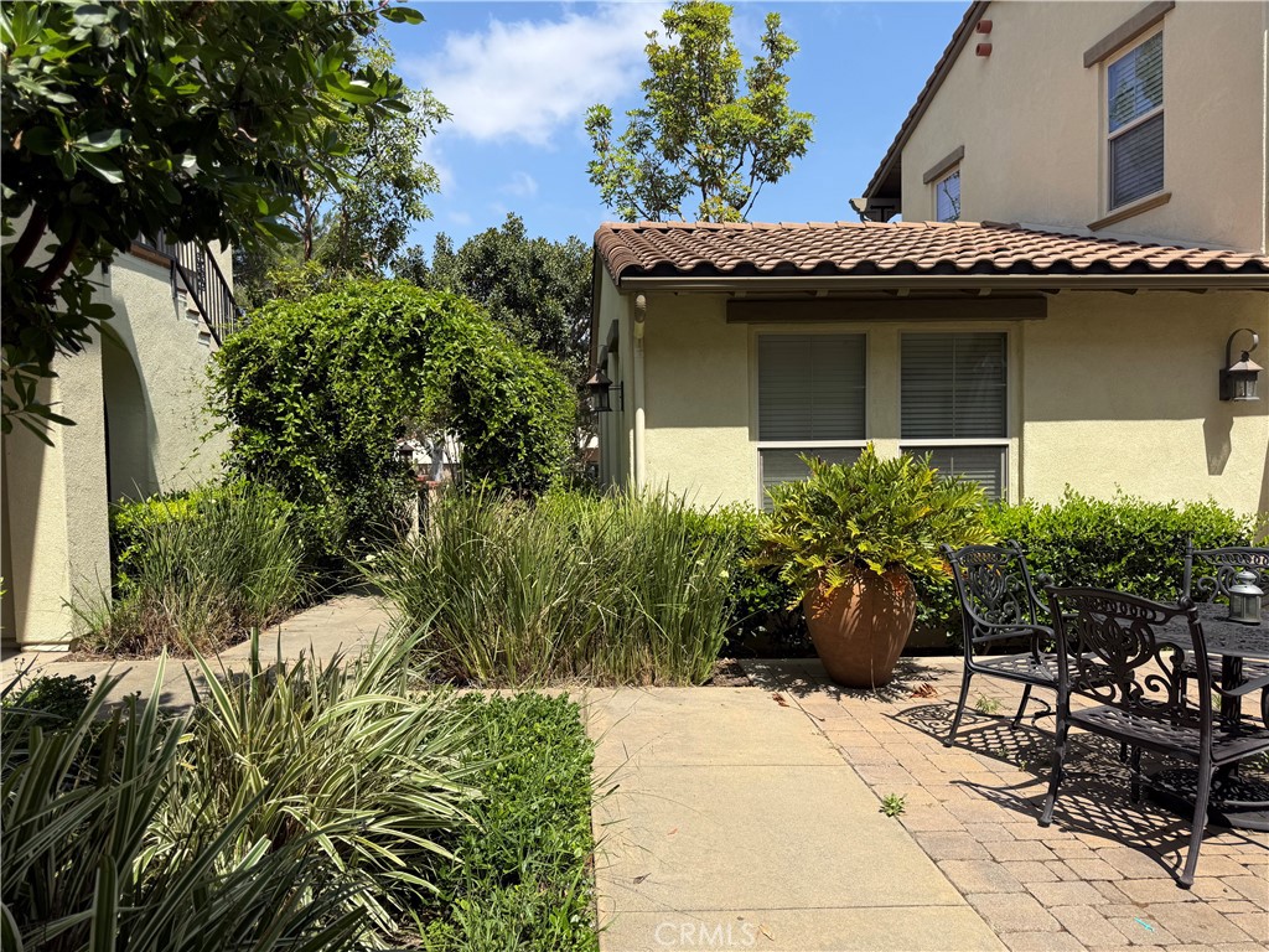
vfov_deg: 56.8
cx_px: 634
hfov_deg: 71.6
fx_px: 880
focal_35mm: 24
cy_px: 476
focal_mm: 6.76
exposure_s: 1/3584
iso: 80
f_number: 1.78
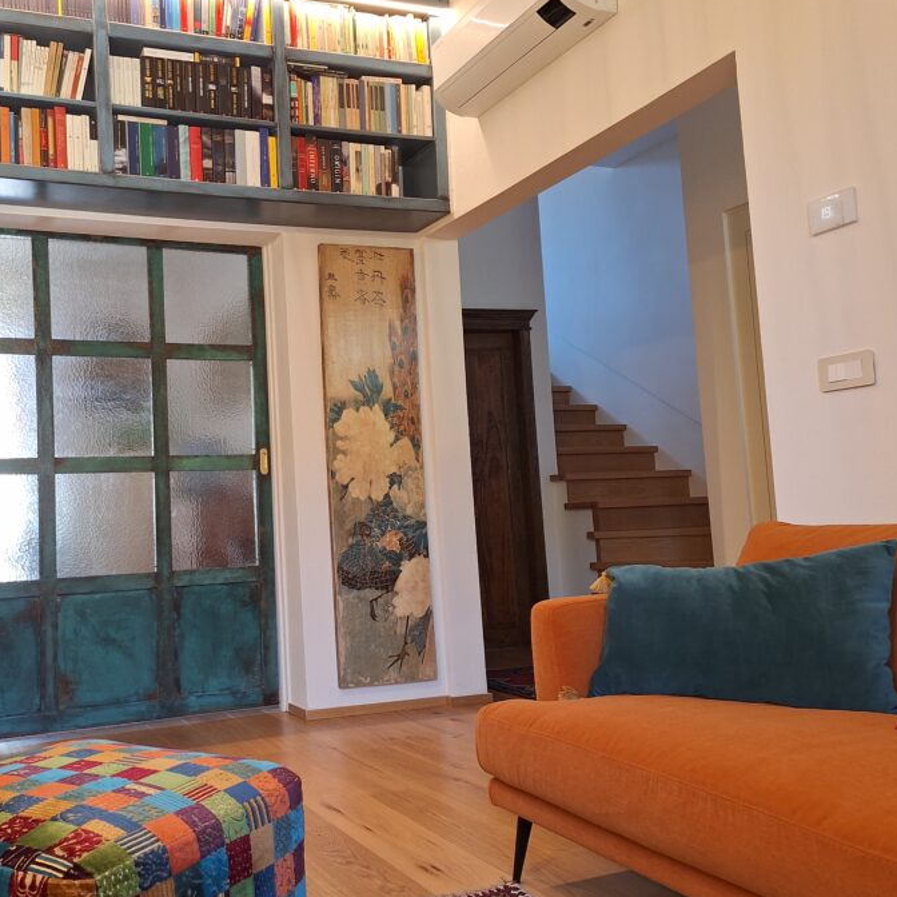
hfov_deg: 51.1
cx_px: 264
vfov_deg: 52.5
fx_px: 909
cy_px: 451
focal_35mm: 31
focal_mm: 5.54
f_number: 1.8
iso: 80
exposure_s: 1/40
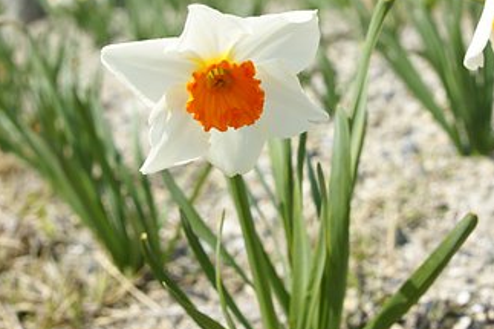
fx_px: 782
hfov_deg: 35.1
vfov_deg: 23.5
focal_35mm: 57
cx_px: 236
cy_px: 74
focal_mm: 24
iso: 100
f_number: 4.5
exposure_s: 1/800
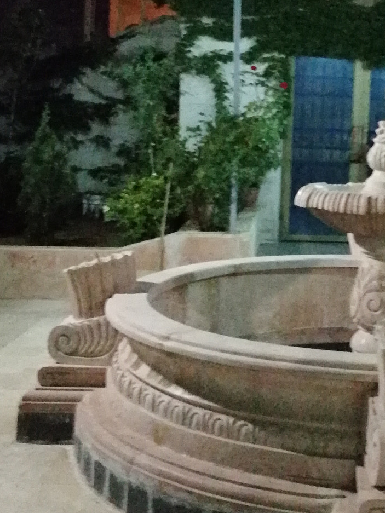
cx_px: 354
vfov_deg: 32.4
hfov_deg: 24.1
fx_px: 875
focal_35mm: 59
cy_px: 164
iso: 3200
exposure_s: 1/16.7
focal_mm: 3.95
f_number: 2.2
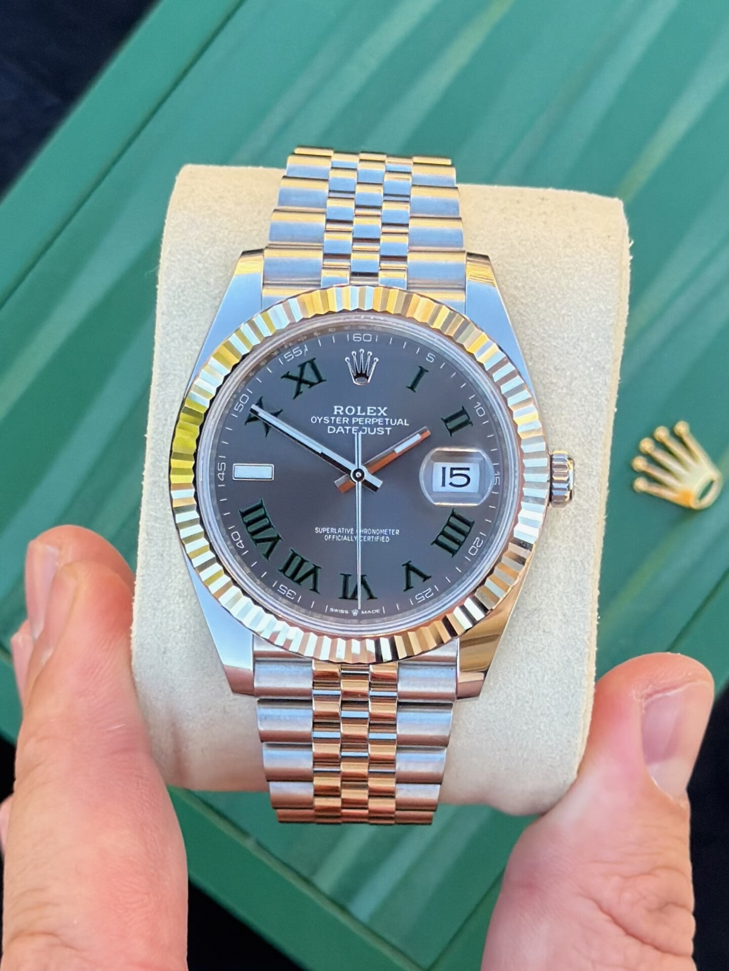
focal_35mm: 48
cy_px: 486
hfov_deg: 30.3
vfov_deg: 39.6
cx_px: 364
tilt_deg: -83.7
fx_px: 1347
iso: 250
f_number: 1.78
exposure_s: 1/1055
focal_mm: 6.76
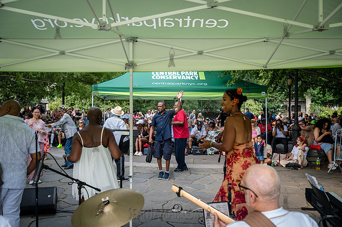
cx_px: 171
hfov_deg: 53.2
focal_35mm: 36
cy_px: 114
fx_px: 342
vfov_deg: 36.8
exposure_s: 1/800
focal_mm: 36
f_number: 4
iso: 640
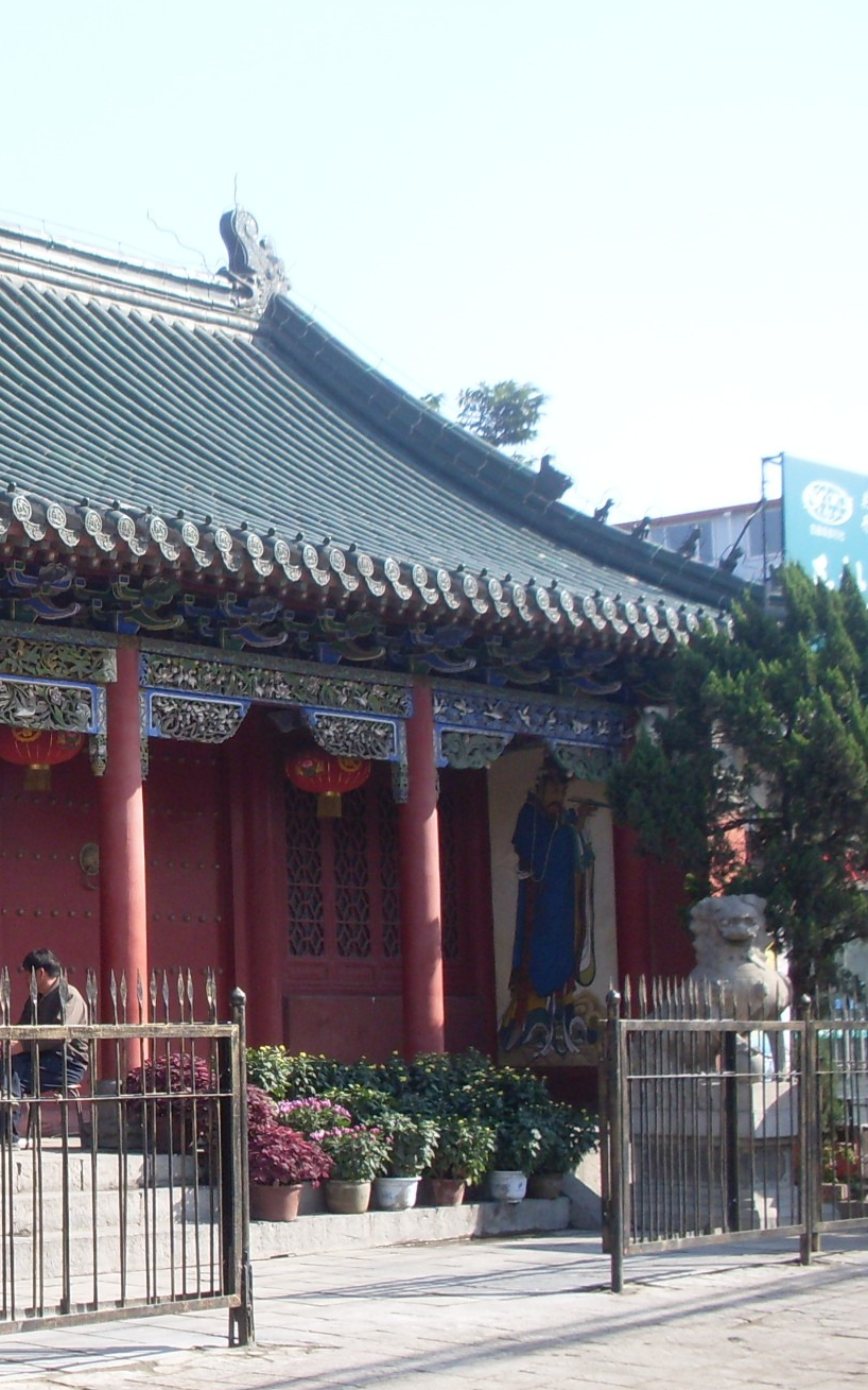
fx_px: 2385
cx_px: -168
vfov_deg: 32.5
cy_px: 701
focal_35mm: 63
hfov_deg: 19.5
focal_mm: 6.3
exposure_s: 1/60
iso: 80
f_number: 8.4
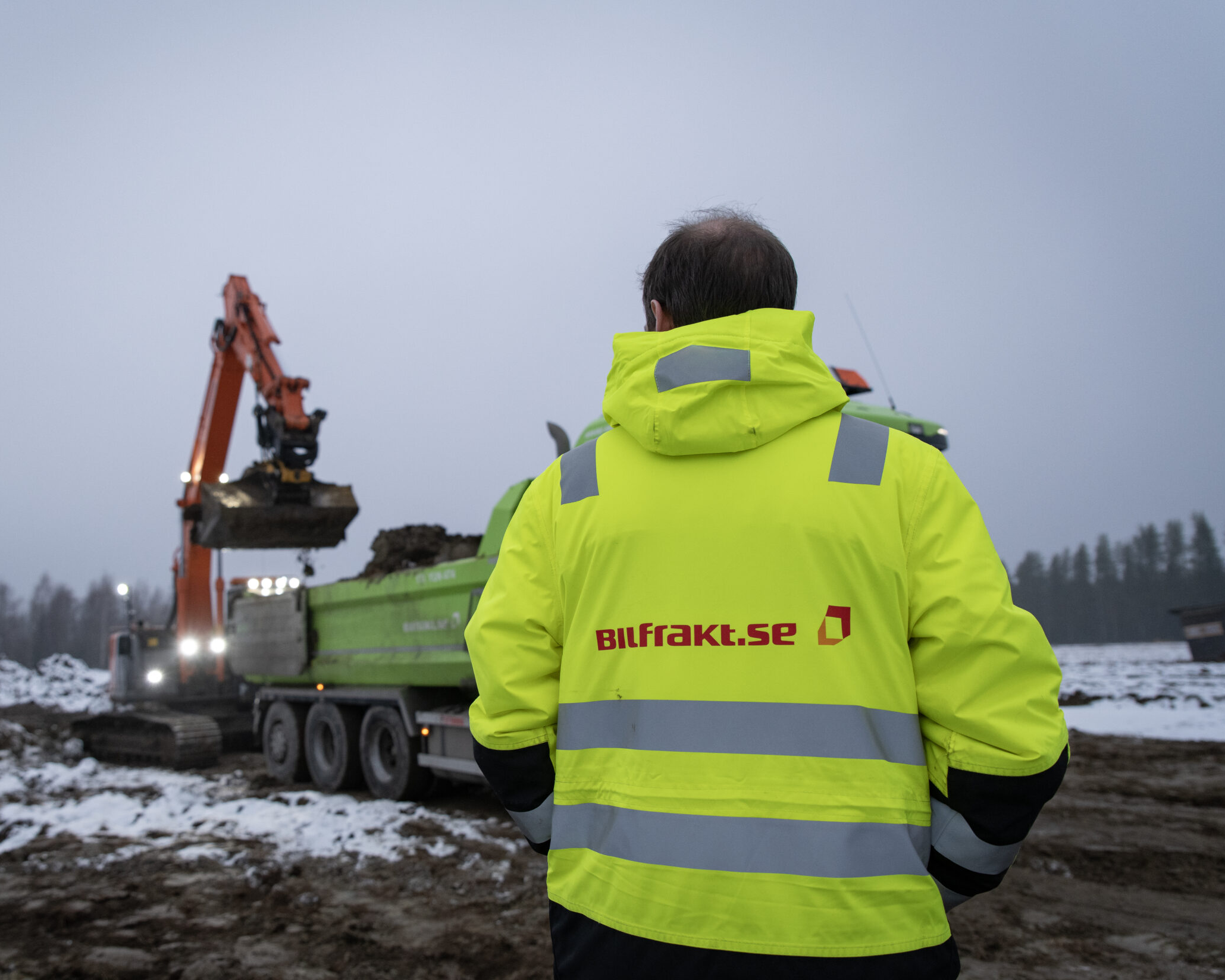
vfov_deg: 51.5
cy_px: 498
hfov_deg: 61.4
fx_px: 1015
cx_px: 465
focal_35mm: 28
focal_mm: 24
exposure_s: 1/320
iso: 800
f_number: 3.5
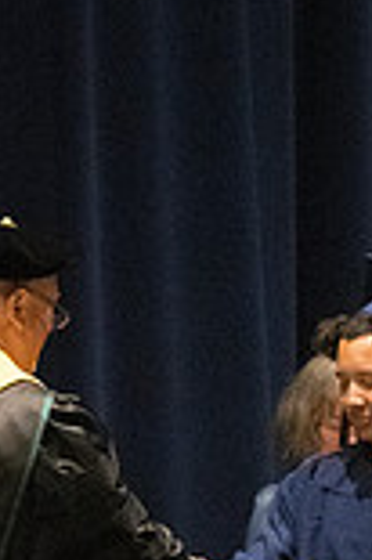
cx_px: 132
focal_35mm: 630
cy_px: 726
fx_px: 9786
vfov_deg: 3.3
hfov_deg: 2.2
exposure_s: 1/250
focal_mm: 145
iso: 8000
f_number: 4.5
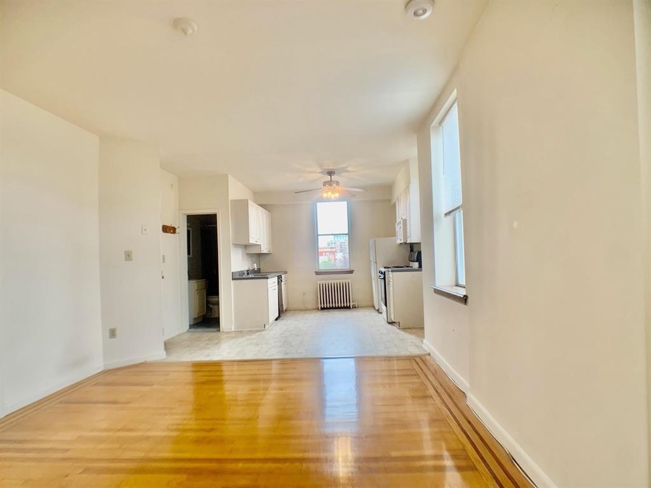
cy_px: 244
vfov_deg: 53.1
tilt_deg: +1.6
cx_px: 326
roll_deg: +2.3
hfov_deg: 67.3
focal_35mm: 26
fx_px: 489
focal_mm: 4.25
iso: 80
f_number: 1.8
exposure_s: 1/121
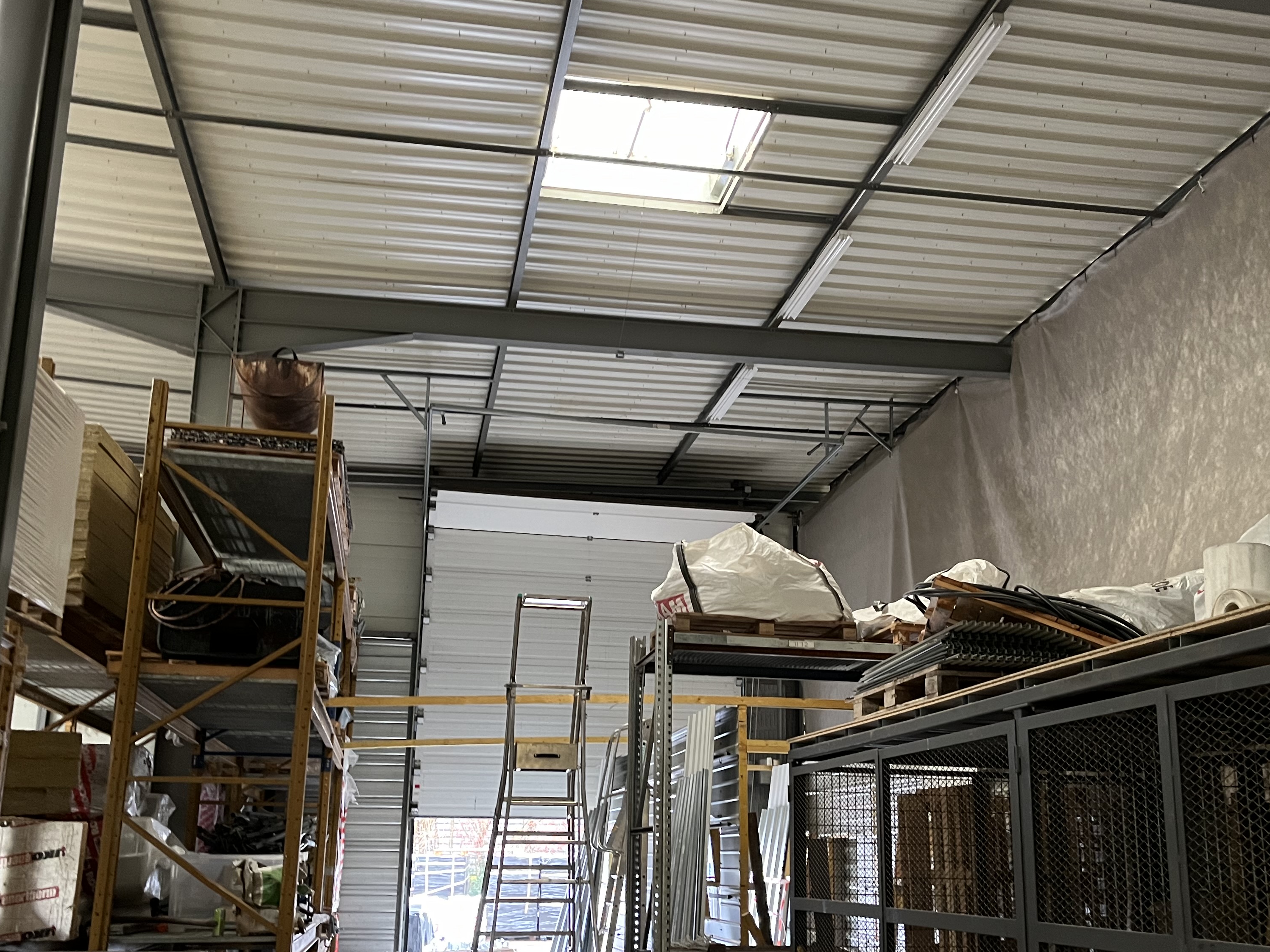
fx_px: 1284
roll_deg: -0.3
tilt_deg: +13.3
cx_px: 697
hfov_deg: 52.5
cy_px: 576
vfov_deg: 40.5
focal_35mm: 35
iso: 400
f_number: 1.6
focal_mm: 5.1
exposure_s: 1/33
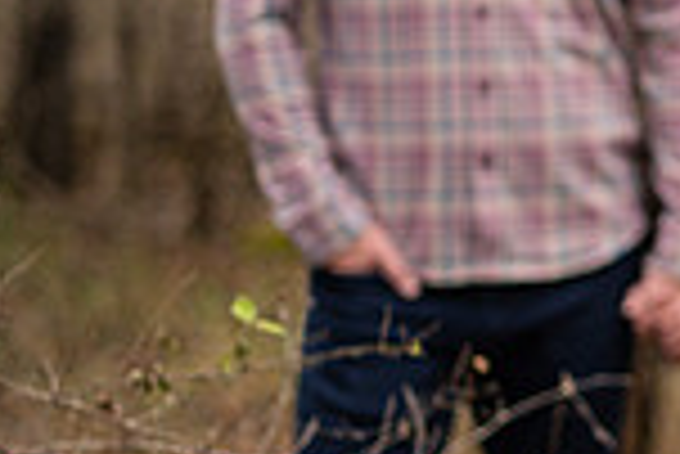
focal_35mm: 327
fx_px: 6182
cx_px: 1247
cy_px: 272
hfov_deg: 6.2
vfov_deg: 4.2
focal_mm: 85
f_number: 2.2
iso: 320
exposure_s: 1/800
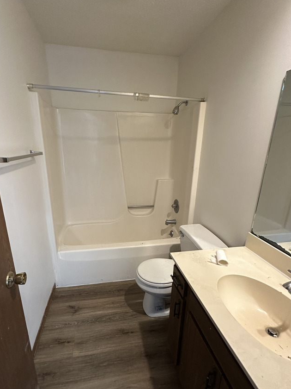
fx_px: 202
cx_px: 137
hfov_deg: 71.5
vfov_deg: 87.6
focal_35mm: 18
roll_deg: -1.0
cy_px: 208
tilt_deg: -18.4
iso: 500
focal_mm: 2.22
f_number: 2.2
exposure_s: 1/60
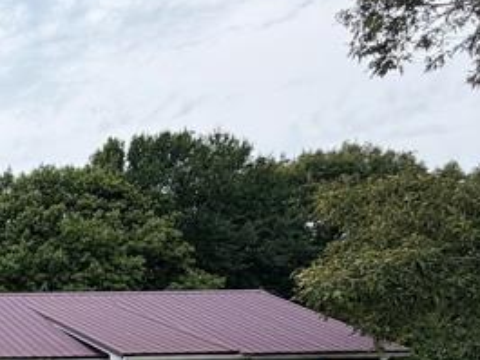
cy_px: 356
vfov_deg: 25.7
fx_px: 749
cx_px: -263
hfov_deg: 25.4
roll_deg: +2.0
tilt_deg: +2.2
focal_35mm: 54
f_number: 2.2
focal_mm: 2.22
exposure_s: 1/888
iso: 20
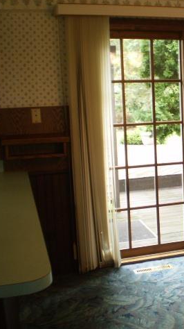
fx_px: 461
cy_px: 163
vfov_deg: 39.2
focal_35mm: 53
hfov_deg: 21.5
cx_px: 201
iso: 125
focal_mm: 6.3
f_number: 3.1
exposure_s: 1/30
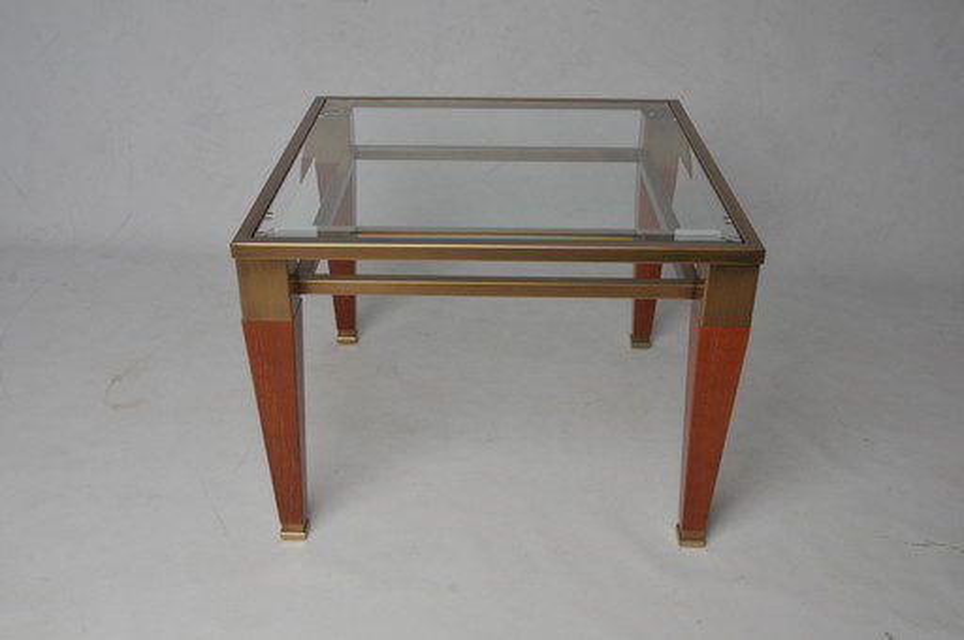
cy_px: 320
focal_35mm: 36
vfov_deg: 36.8
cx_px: 482
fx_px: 963
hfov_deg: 53.2
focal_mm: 24
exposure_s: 1/160
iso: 200
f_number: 11
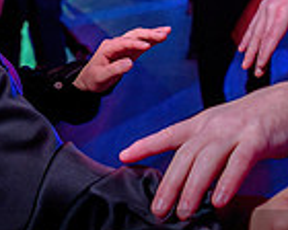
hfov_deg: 16.6
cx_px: 214
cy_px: -85
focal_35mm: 115
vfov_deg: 12.9
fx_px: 980
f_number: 3.5
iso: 800
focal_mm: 24
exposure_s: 1/60
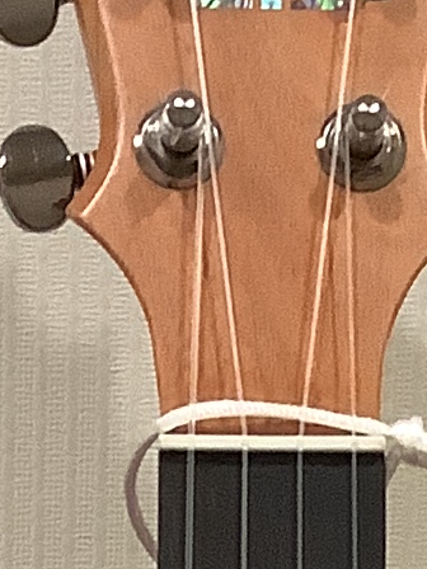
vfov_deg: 7.9
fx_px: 3717
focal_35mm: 226
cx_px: 154
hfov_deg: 6.6
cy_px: 1547
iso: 400
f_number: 2.4
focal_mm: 3.3
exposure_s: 1/60
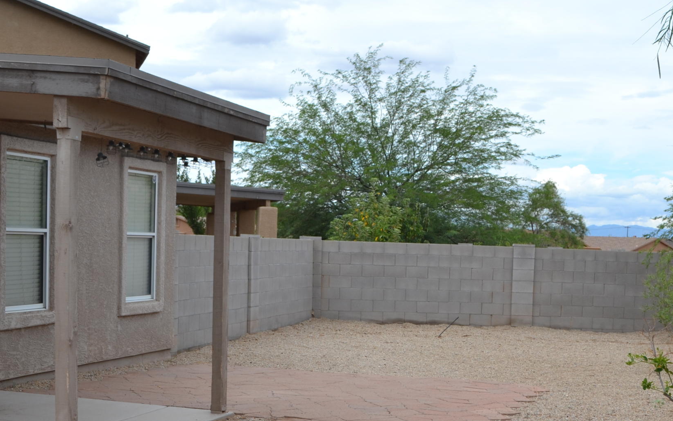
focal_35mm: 67
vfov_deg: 19.2
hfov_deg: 30.3
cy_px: 361
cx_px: 463
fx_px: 1229
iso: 100
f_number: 8
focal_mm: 24
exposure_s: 1/250
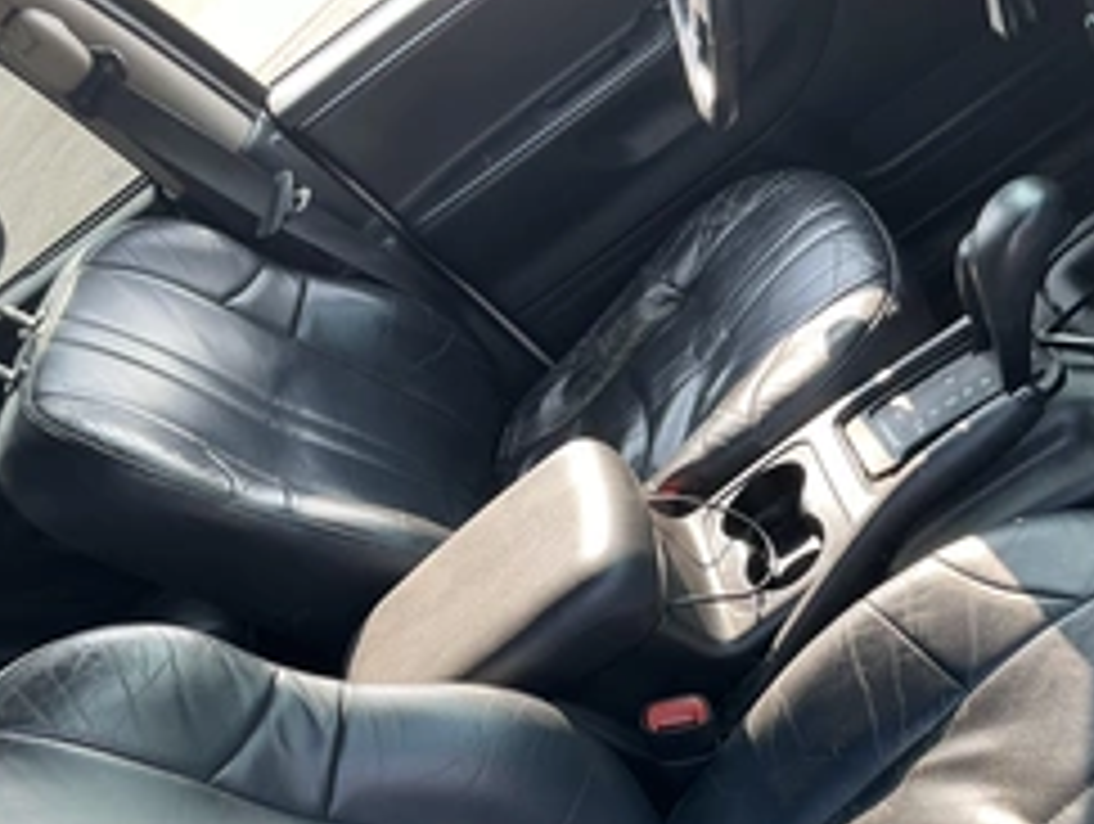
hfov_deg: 41.2
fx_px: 1456
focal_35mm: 46
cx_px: 581
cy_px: 630
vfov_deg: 31.0
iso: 20
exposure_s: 1/122
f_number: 1.8
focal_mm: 3
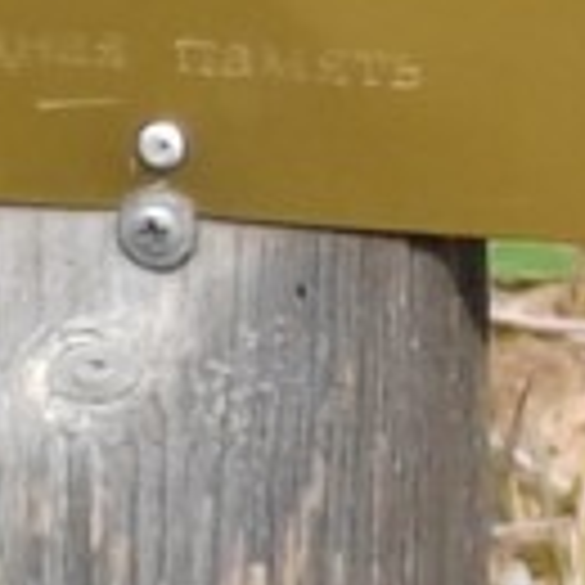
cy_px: -76
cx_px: 356
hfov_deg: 2.9
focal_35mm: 605
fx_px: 11567
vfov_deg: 2.9
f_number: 1.9
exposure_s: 1/510
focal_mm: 5.52
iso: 100
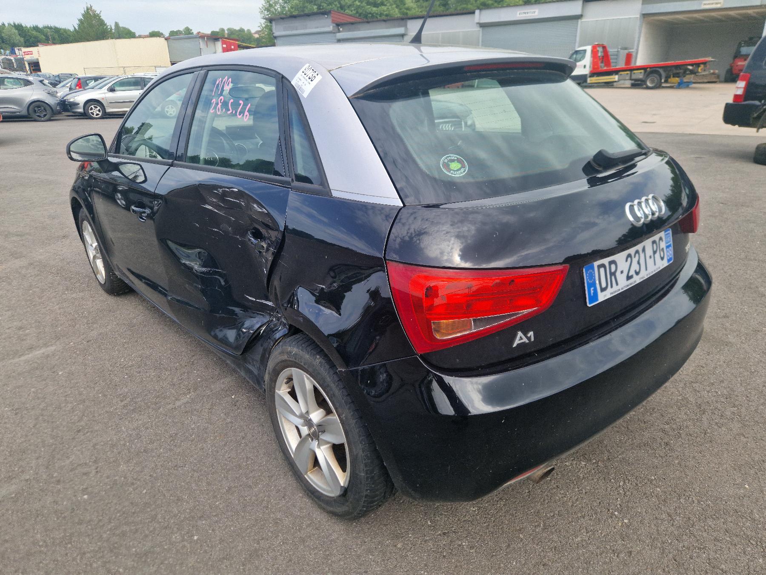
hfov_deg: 73.9
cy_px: 288
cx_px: 383
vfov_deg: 58.9
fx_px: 509
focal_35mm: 23
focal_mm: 5.4
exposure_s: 1/667
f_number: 1.8
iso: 50
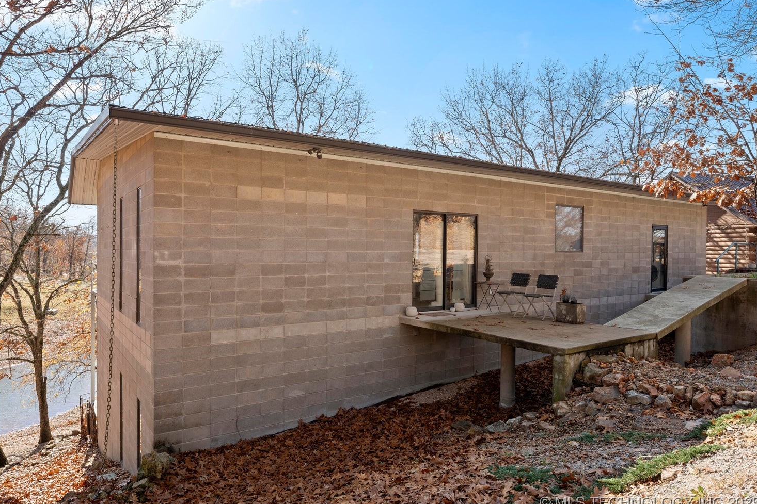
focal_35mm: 22
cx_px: 367
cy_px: 253
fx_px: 465
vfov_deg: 57.0
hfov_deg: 78.3
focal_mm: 21.1
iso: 250
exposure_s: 1/50
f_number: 9
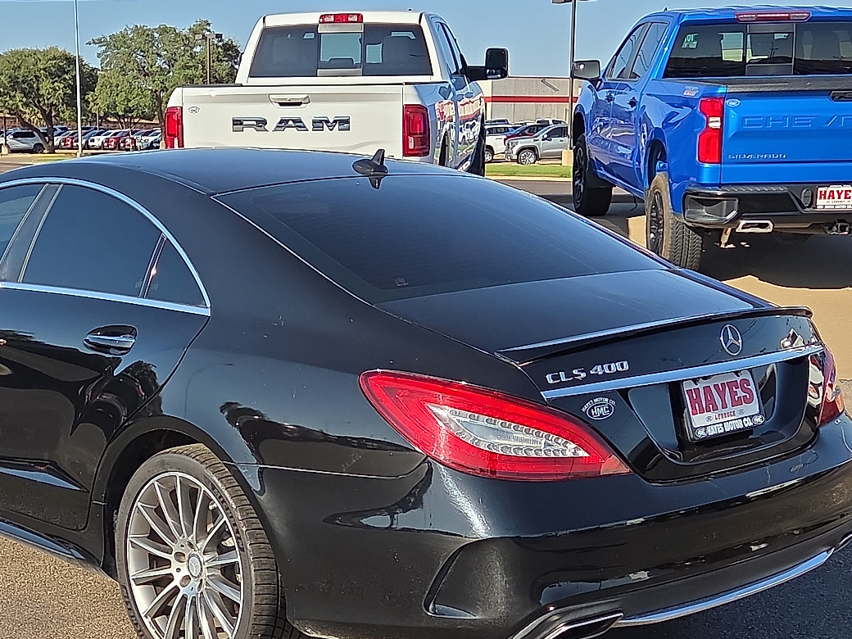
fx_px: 1477
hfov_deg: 32.0
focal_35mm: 60
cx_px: 297
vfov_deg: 24.3
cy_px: 412
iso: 25
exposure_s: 1/1667
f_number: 1.8
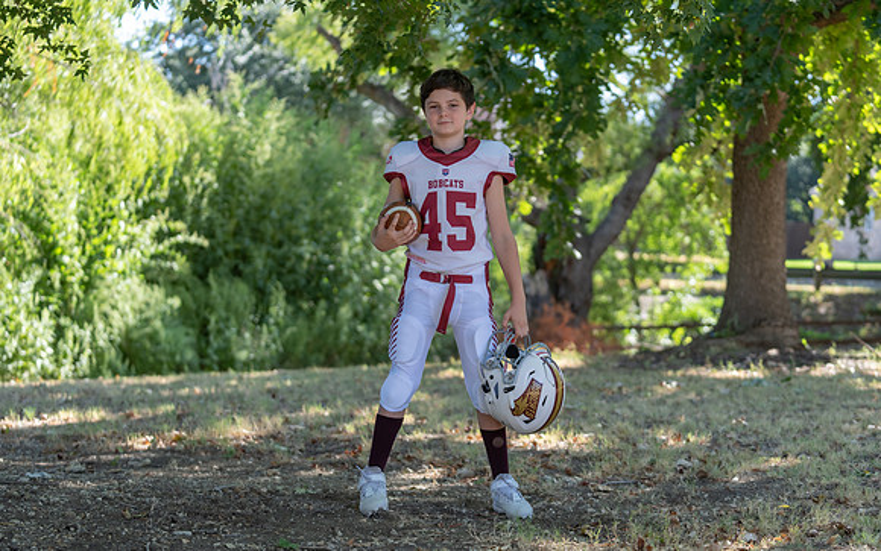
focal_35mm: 74
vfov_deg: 17.5
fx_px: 1789
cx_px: 460
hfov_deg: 27.7
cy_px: 278
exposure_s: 1/320
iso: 160
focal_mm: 70
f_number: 2.8
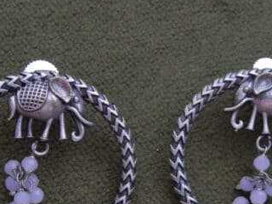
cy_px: 173
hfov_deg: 21.8
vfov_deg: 16.3
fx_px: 707
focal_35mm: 90
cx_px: 147
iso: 640
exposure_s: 1/8
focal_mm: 8.6
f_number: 3.7
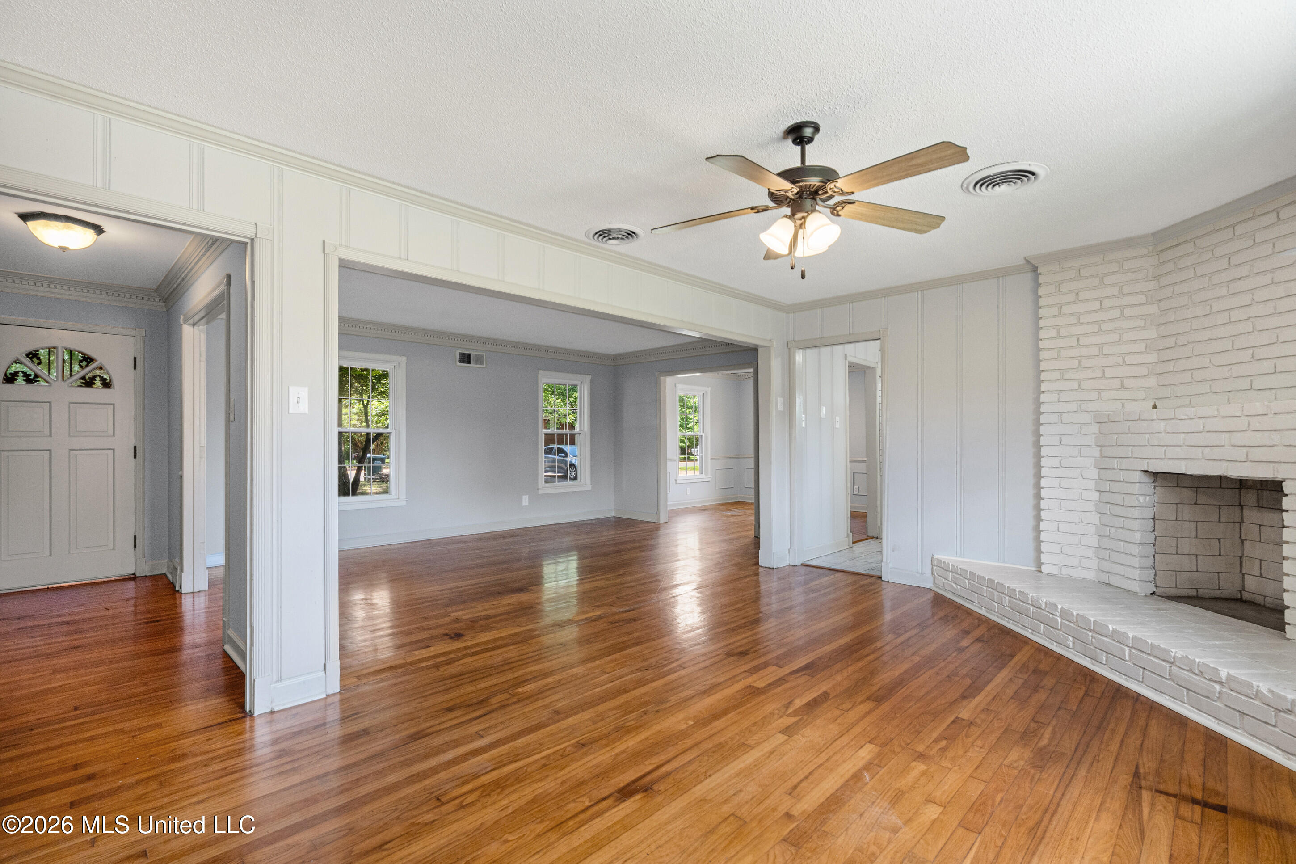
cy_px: 432
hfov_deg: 96.7
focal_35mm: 16
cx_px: 648
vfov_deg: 73.7
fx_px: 576
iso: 800
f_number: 9.5
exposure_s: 1/30
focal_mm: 16
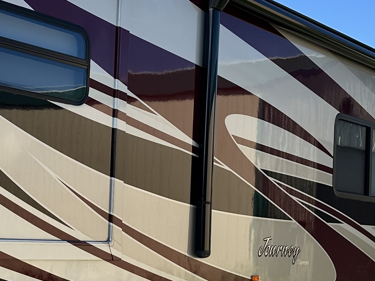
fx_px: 866
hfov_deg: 23.8
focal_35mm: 80
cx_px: 39
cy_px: 192
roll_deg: -1.5
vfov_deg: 18.4
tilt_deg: +3.3
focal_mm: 6.86
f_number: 1.78
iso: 80
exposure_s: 1/2809
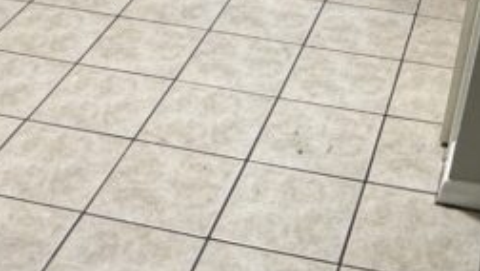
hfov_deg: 33.7
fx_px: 789
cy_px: 292
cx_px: 293
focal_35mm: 62
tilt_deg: -47.4
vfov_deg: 18.7
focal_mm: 2.22
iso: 250
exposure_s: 1/60
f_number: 2.2
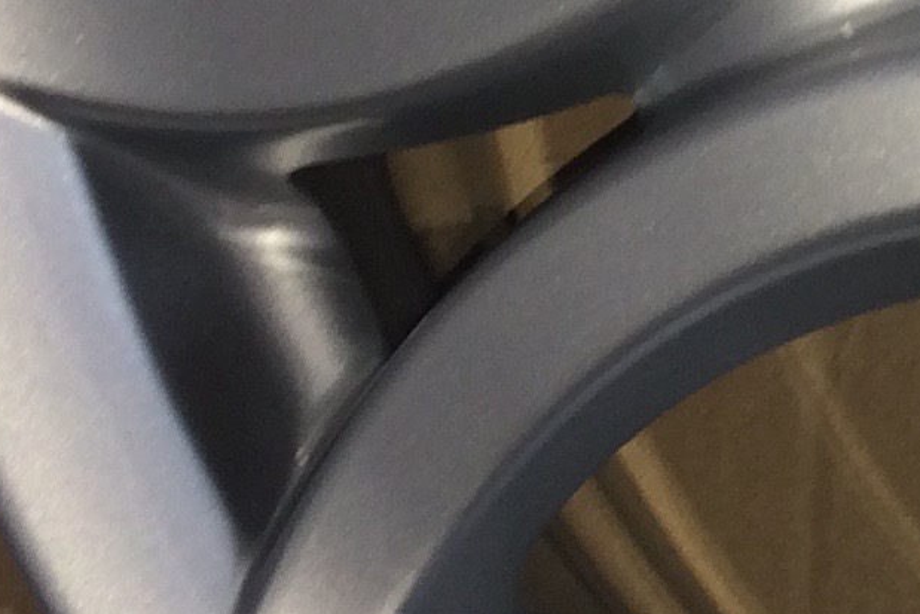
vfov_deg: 8.3
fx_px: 4064
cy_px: -452
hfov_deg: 12.1
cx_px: 1549
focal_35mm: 159
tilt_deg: -81.9
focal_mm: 4.15
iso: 32
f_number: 2.2
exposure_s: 1/39
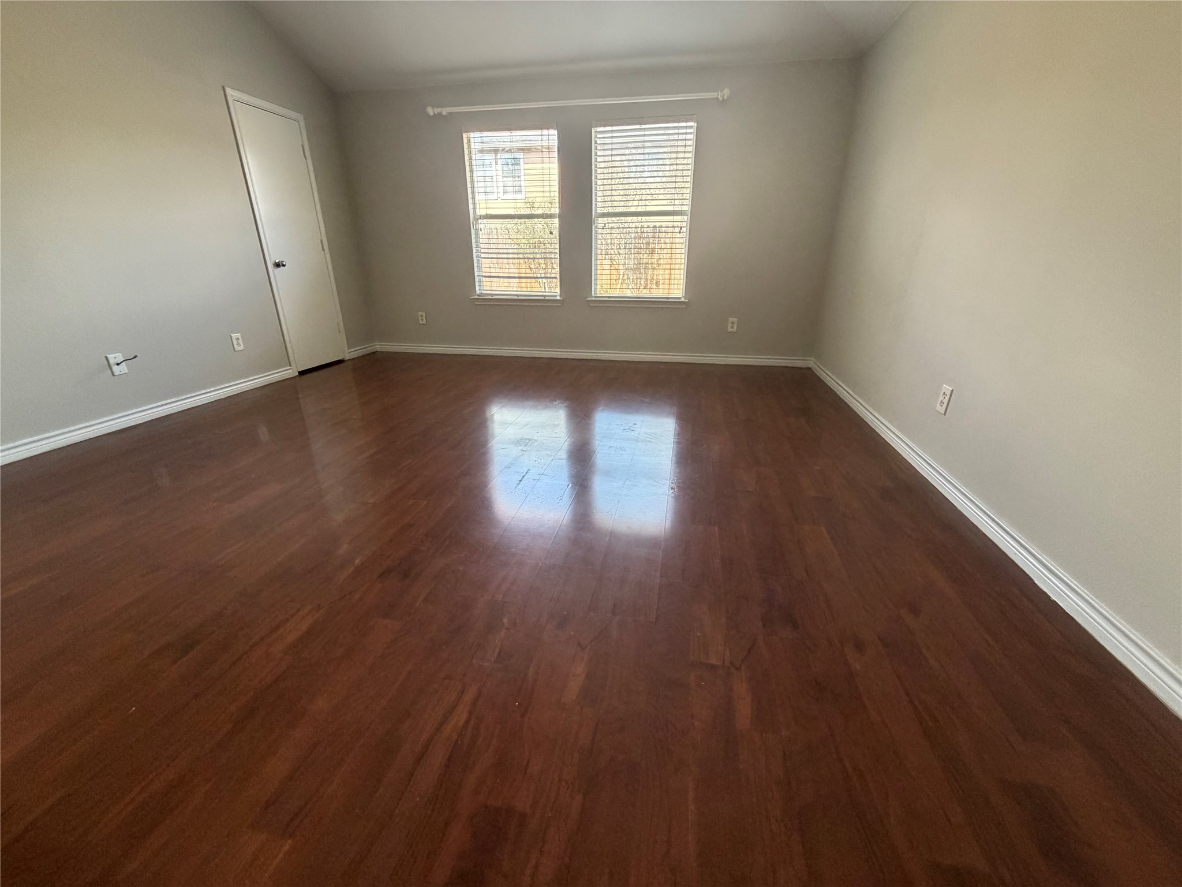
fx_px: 478
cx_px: 591
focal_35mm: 14
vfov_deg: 85.7
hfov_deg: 102.1
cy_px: 444
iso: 320
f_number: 2.2
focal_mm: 2.22
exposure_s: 1/104
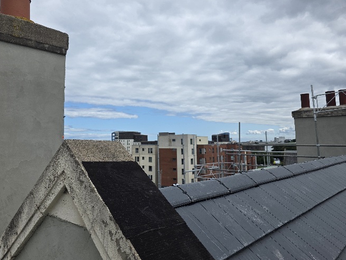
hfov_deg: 63.3
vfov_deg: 49.4
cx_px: 156
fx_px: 280
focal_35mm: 28
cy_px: 104
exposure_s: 1/10000
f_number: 1.7
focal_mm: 6.3
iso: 80
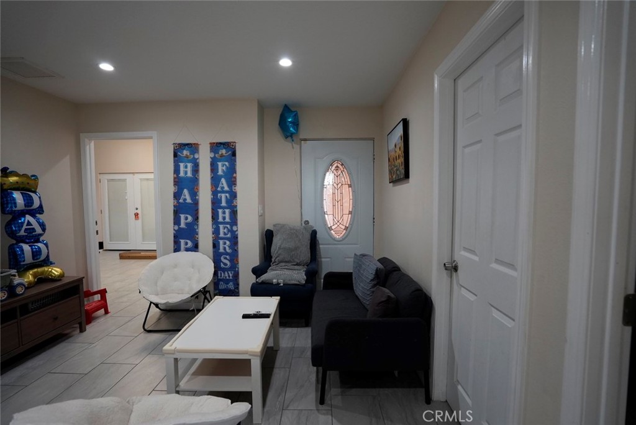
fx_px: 283
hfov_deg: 96.7
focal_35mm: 16
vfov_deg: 73.8
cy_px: 212
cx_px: 318
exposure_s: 1/160
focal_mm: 16
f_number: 4
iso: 1600
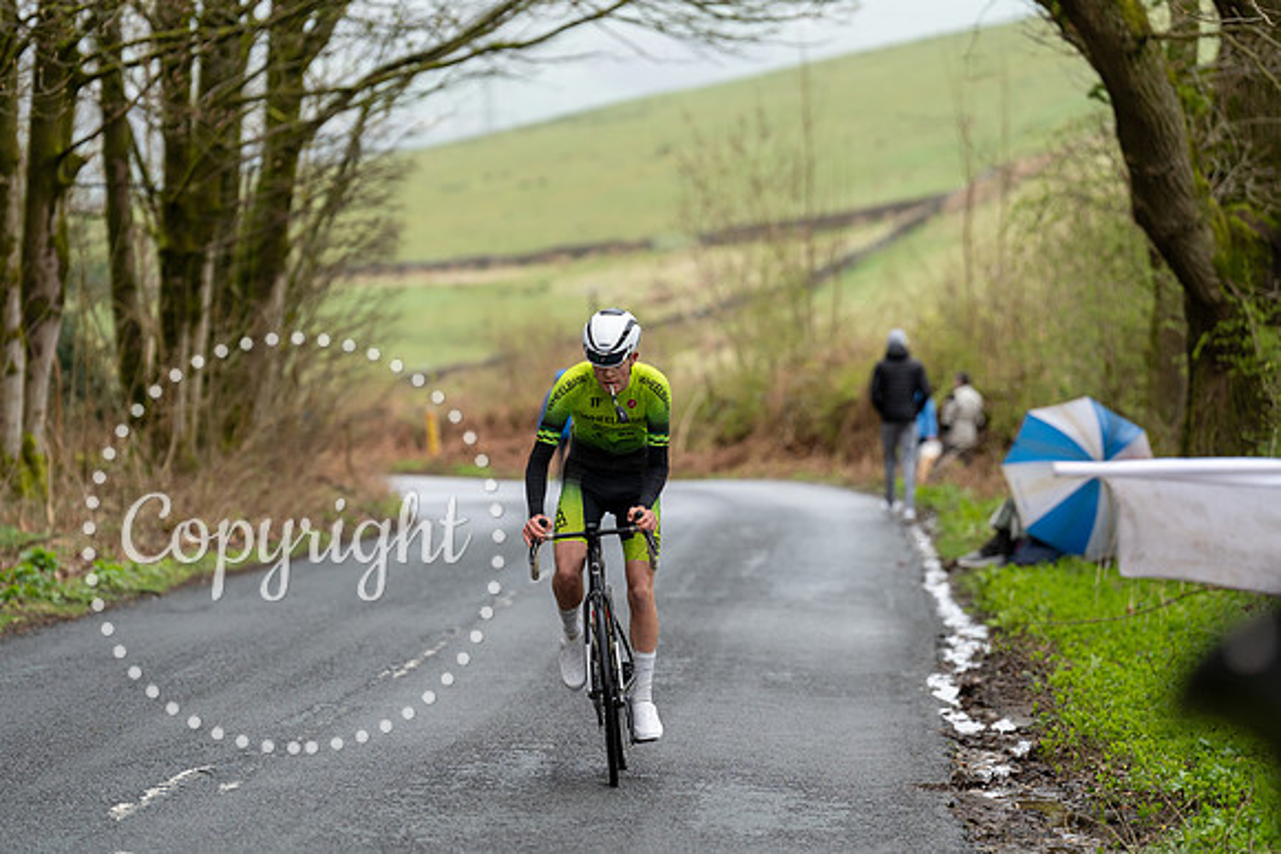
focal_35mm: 182
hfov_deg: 11.3
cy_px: 427
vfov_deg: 7.5
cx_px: 640
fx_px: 6477
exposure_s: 1/1000
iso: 800
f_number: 3.5
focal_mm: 182
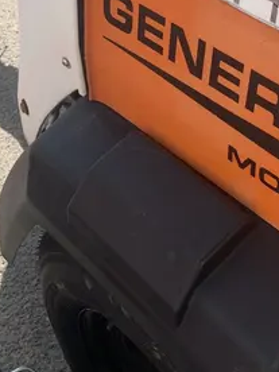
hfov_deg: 21.2
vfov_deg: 27.4
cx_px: 189
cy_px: 53
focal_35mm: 69
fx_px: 742
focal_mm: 4.25
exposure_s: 1/894
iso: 25
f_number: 1.8
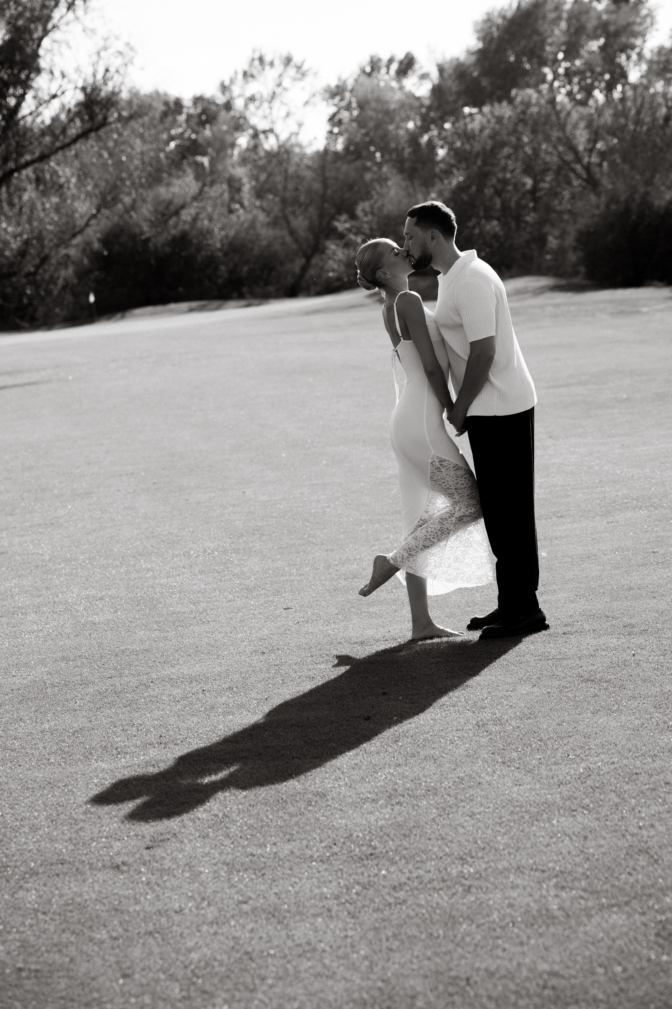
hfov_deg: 16.9
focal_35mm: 81
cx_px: 336
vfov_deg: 25.1
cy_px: 504
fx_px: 2268
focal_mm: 81
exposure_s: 1/800
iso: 160
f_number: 4
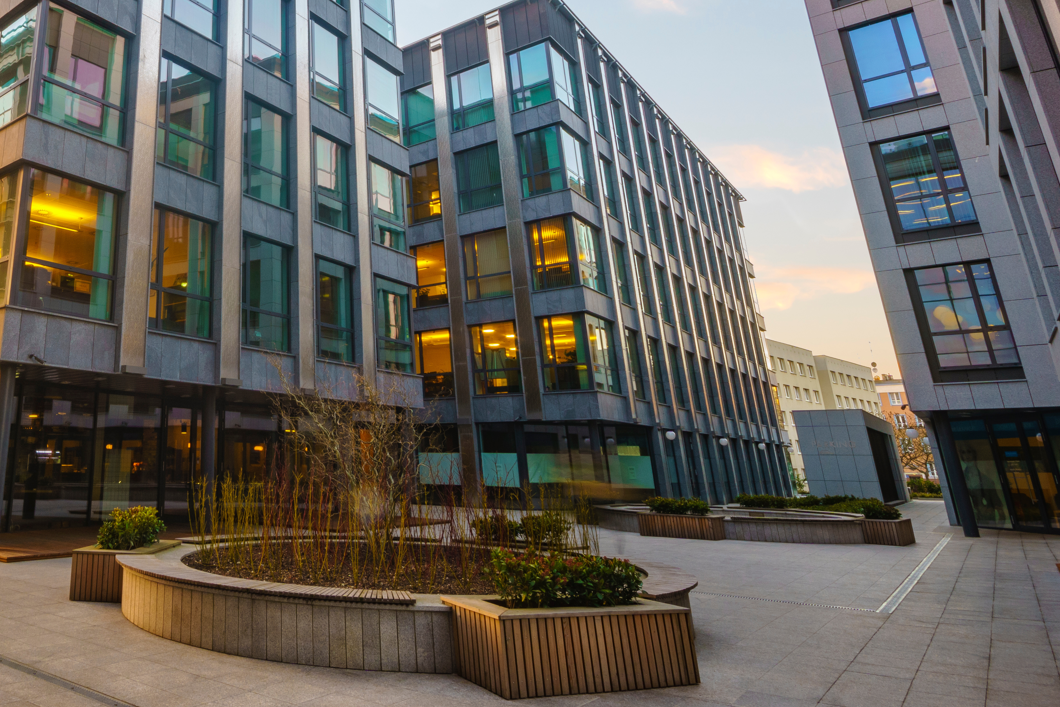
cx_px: 249
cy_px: 170
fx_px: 1201
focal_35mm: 41
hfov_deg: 45.7
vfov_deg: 32.1
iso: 50
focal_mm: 17
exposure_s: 1/4
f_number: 16
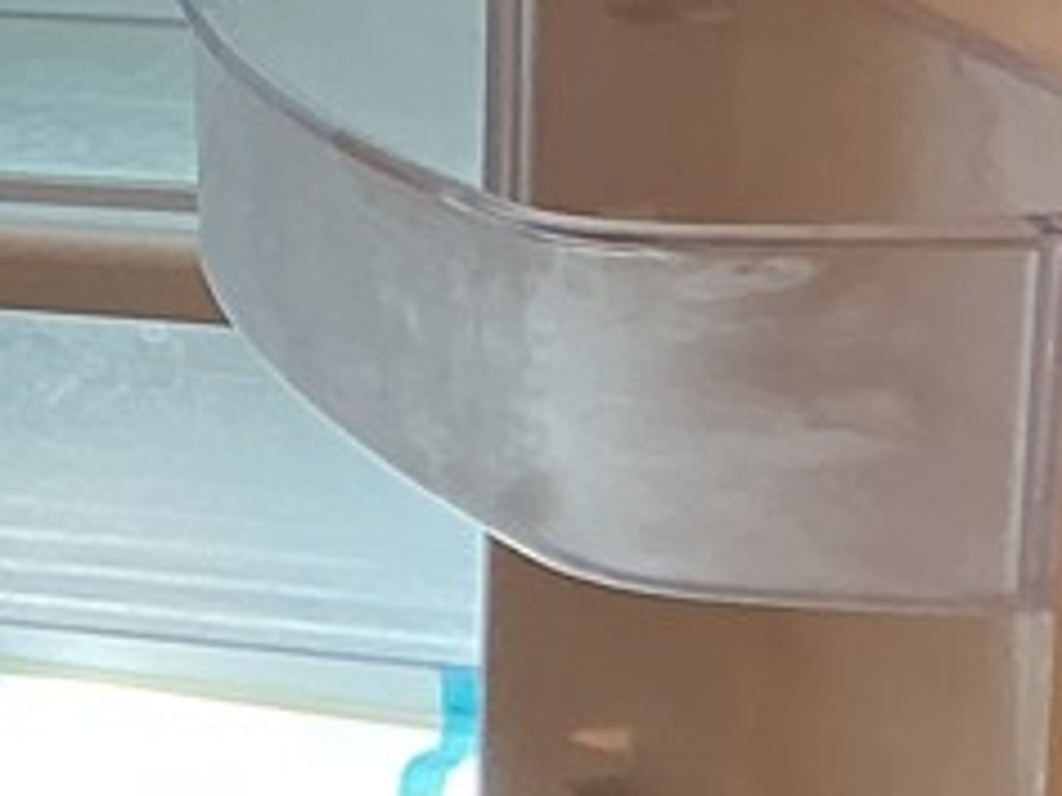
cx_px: -1773
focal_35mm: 197
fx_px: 6044
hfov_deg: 8.8
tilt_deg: -14.6
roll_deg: +1.5
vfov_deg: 7.5
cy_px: 198
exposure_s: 1/60
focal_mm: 3
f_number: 1.8
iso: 40
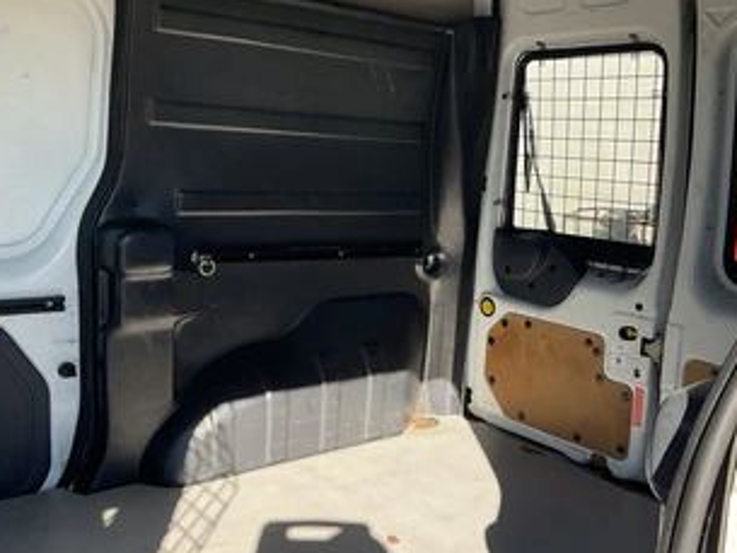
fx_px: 809
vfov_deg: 37.7
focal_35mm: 38
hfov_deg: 48.6
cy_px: 280
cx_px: 454
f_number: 1.8
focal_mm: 3
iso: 25
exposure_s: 1/415
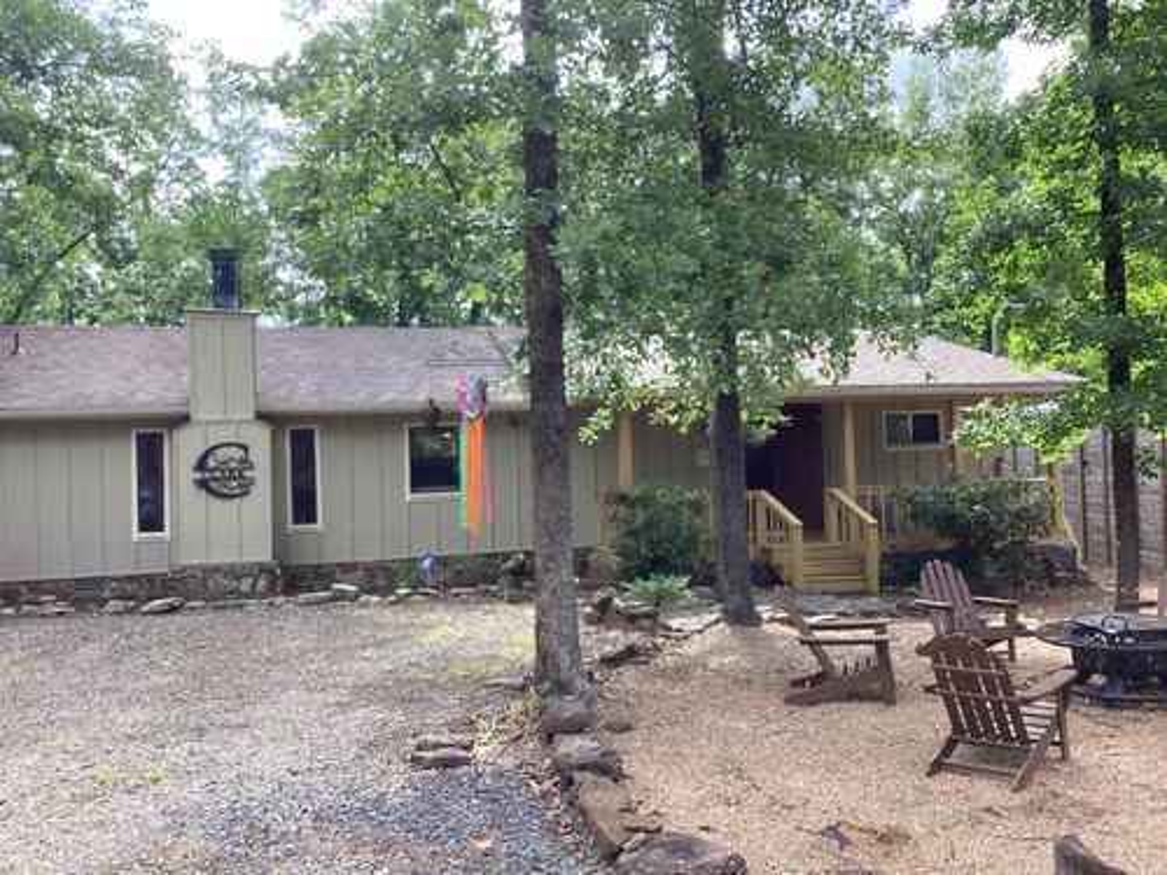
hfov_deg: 58.4
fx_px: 1045
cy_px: 438
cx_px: 584
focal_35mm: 31
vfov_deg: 45.4
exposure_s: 1/200
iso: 25
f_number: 2.4
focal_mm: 3.3
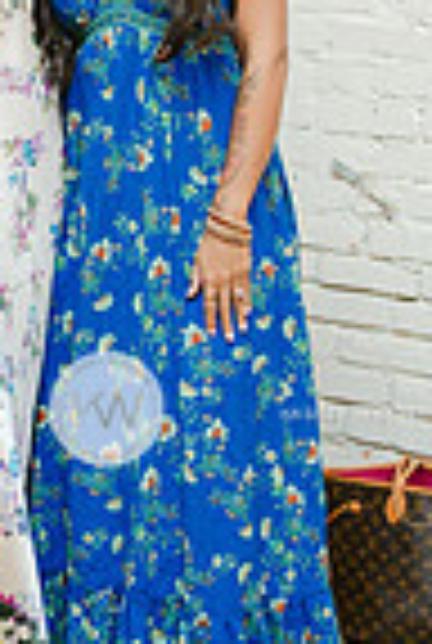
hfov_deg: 13.4
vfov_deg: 19.6
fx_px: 1827
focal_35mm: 102
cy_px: 50
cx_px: 108
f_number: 2.8
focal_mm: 32.5
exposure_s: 1/250
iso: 1250
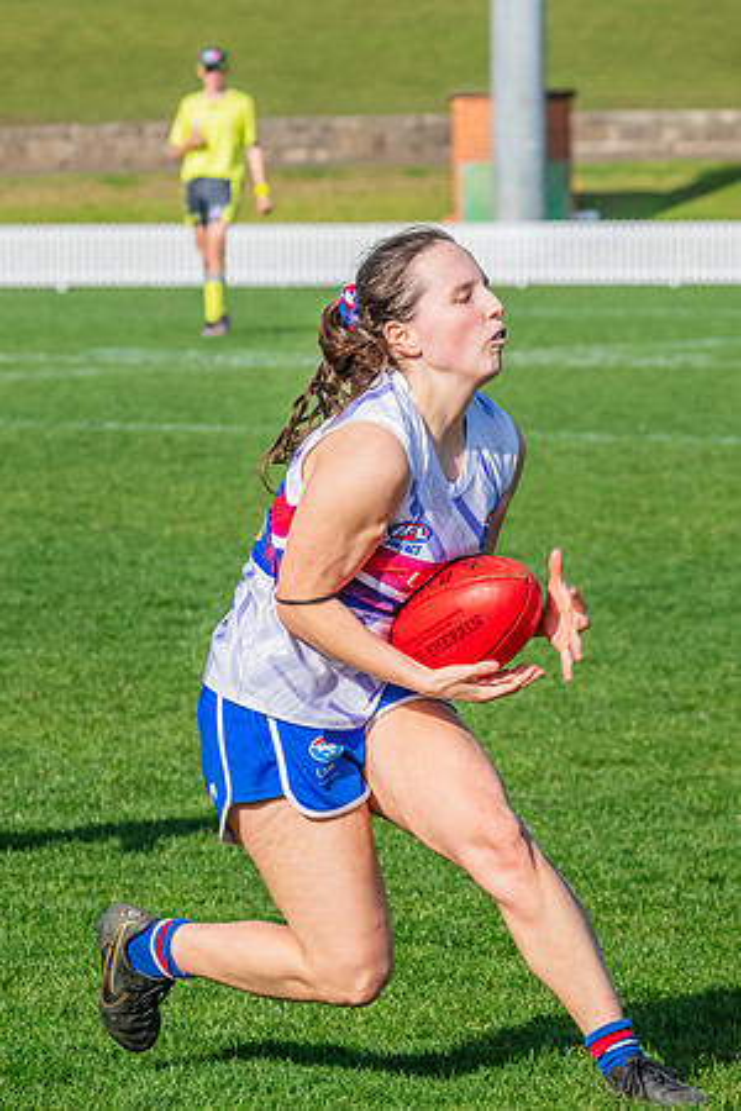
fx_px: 8607
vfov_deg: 7.4
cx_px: 459
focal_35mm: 279
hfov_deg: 4.9
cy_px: 509
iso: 800
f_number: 10
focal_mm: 170
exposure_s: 1/1250
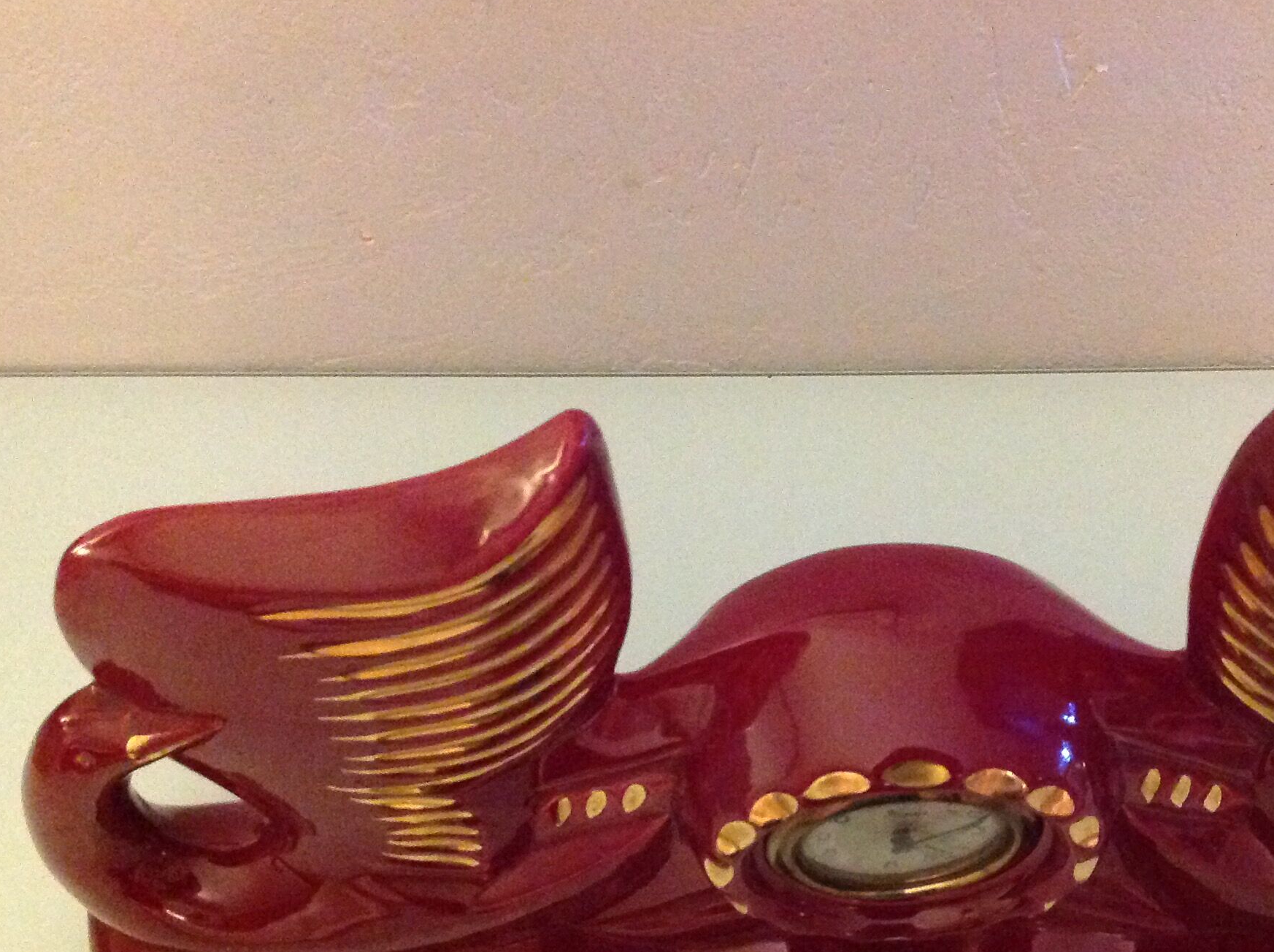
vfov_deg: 27.7
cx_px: 814
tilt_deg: -58.1
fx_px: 1911
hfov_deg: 36.6
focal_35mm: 52
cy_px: 688
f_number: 2.4
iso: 800
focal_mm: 4.28
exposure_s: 1/15
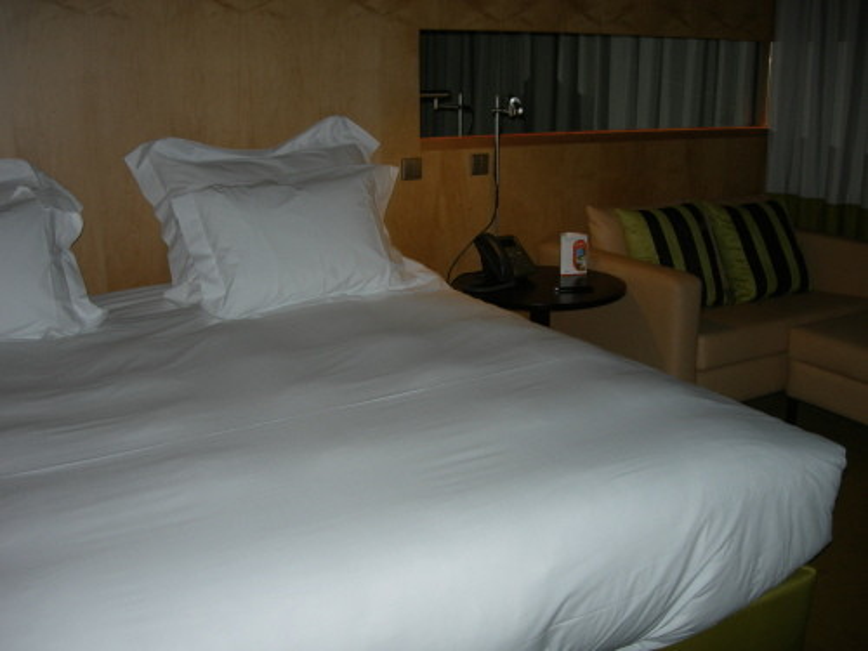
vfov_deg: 37.7
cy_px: 326
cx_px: 434
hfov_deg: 49.0
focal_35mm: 38
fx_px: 953
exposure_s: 1/60.1
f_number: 2.8
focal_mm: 7.8
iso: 50
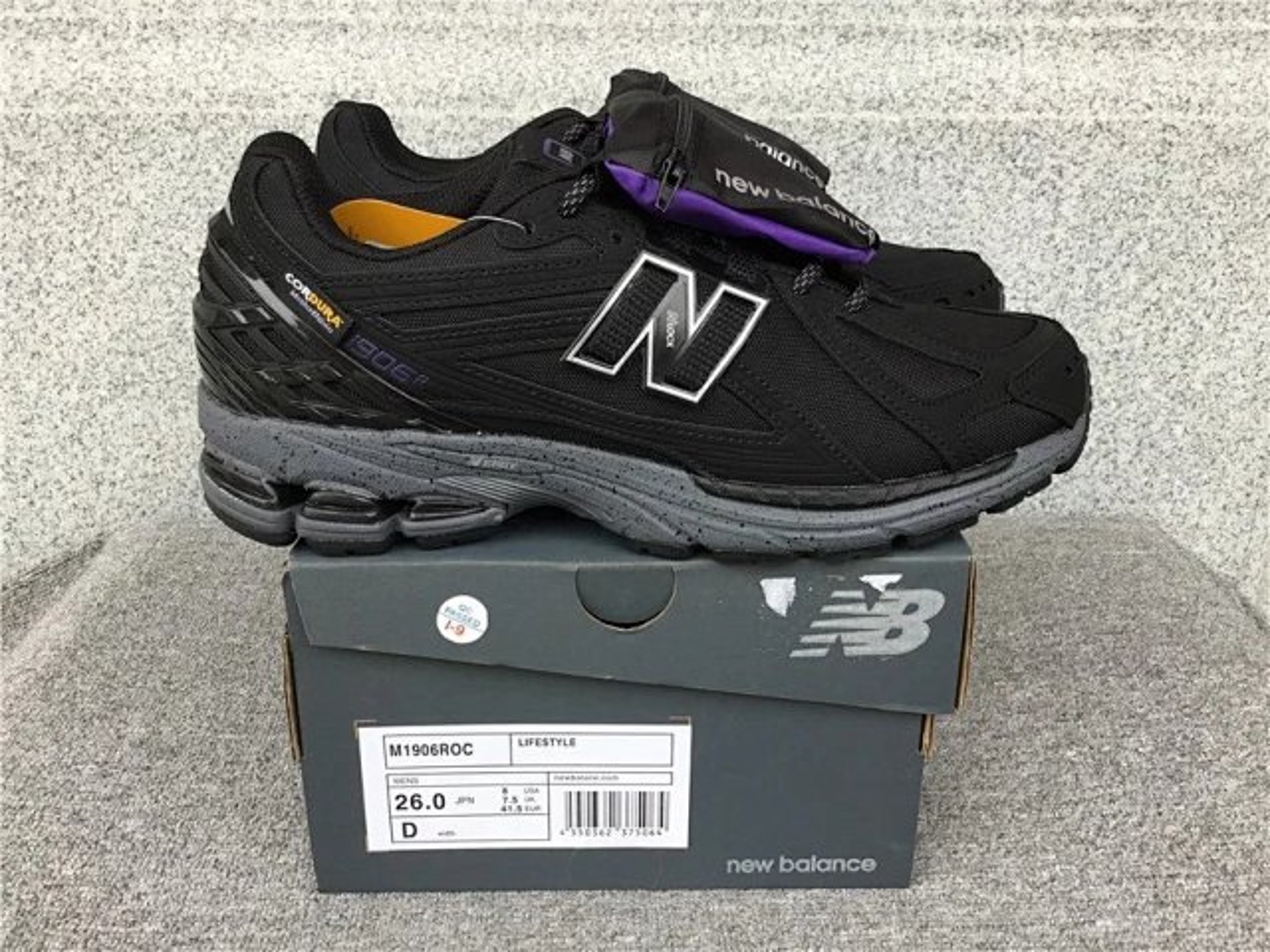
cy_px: 476
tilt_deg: -21.5
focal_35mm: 31
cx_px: 635
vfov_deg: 45.4
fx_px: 1137
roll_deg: -0.3
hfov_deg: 58.4
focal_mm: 3.3
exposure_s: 1/100
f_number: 2.4
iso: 40
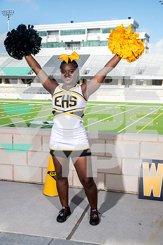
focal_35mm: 46
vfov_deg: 42.7
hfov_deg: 29.2
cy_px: 122
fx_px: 312
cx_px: 82
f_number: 7.1
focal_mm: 46
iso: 100
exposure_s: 1/320
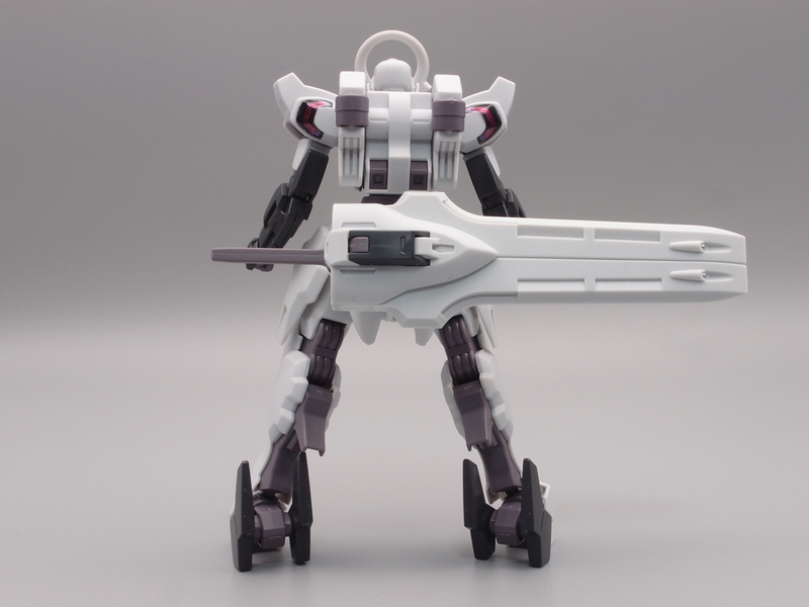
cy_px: 304
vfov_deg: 29.1
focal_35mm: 50
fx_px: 1169
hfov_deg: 38.2
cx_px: 404
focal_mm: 10.83
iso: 100
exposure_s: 1/6
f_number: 8
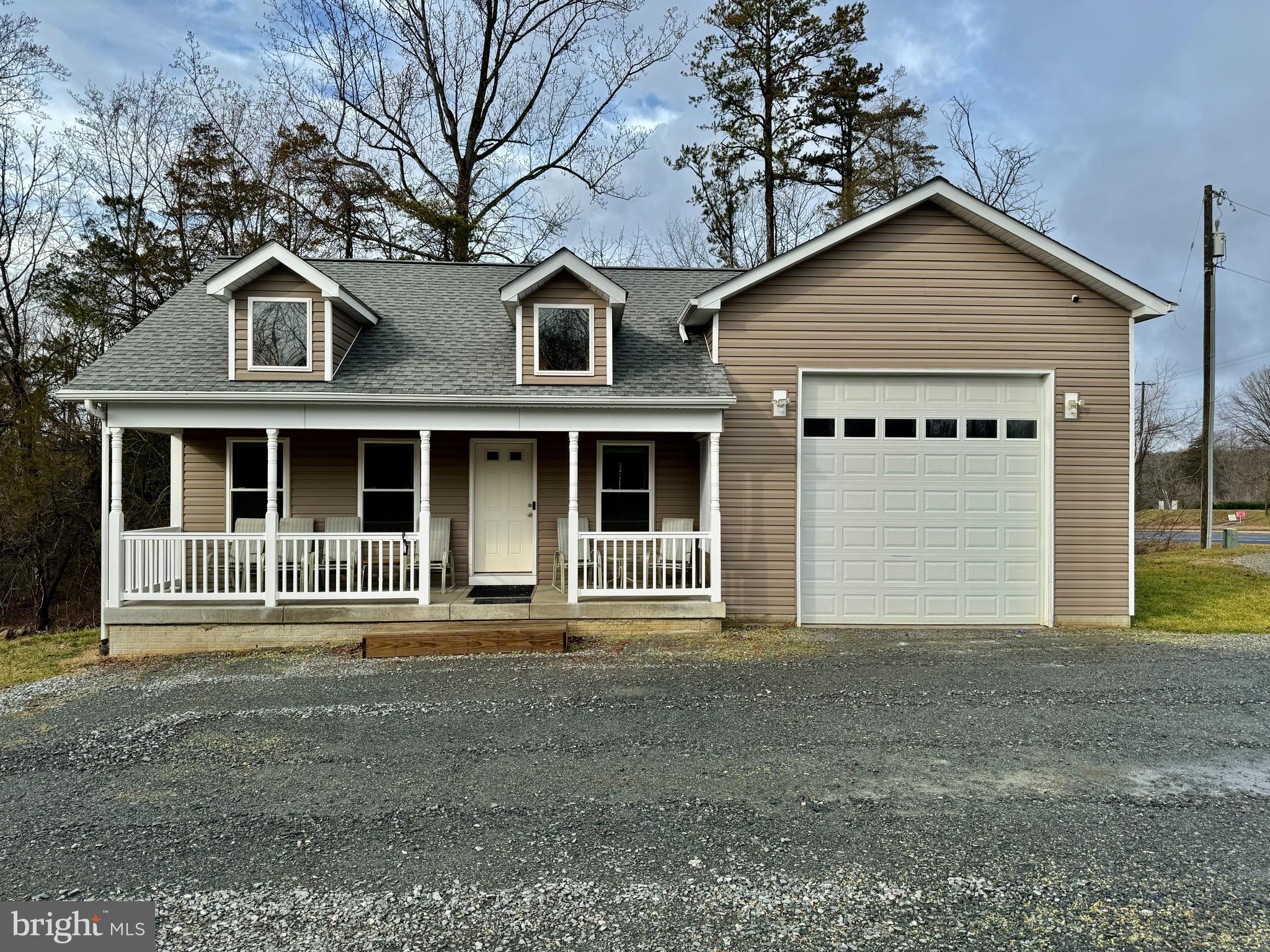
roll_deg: -1.1
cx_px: 635
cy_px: 476
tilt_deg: -0.8
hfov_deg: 71.6
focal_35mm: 24
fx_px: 881
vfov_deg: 56.8
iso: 80
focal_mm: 6.86
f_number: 1.78
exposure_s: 1/2041
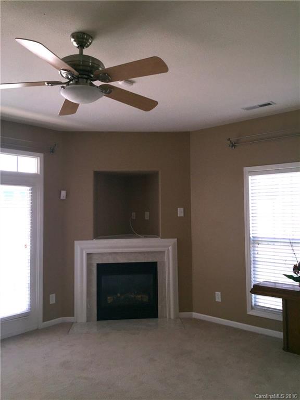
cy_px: 200
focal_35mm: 29
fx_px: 335
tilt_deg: +2.5
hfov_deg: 48.2
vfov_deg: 61.7
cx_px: 150
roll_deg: +0.8
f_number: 2.2
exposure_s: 1/395
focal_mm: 4.15
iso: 32
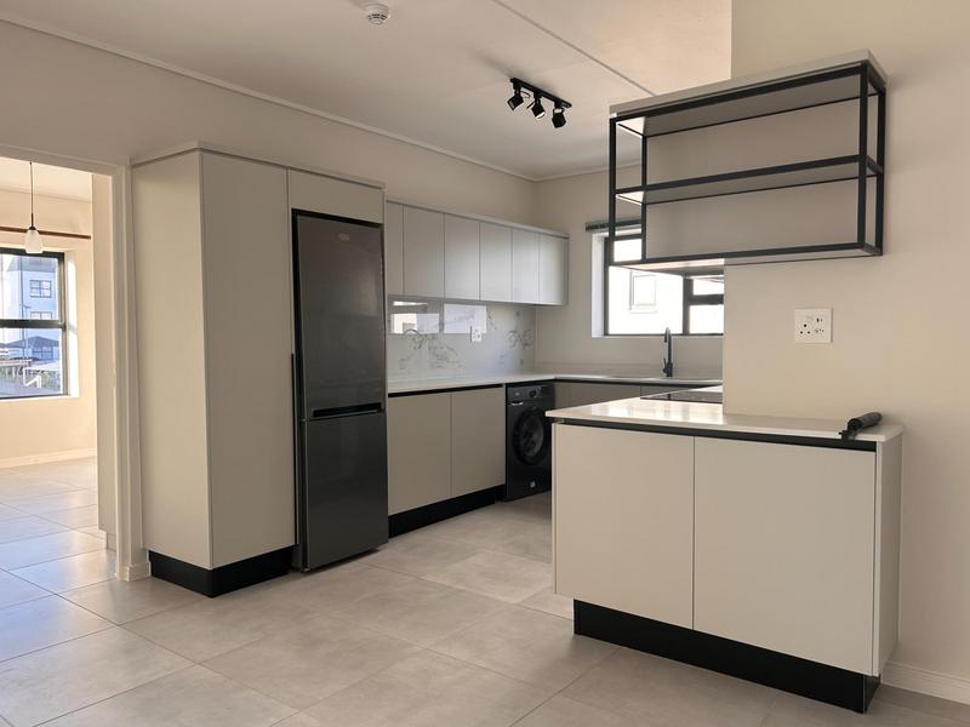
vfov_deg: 53.1
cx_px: 485
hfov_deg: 67.3
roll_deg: +0.9
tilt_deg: -2.3
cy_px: 364
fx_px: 729
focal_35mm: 26
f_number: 1.5
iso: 40
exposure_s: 1/174
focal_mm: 5.7
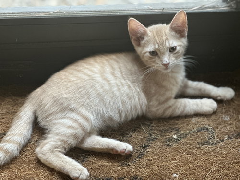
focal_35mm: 77
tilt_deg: -40.0
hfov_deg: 25.3
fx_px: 534
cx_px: 120
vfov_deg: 19.1
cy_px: 90
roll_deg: -5.9
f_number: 2.8
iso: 320
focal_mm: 9
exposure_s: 1/24
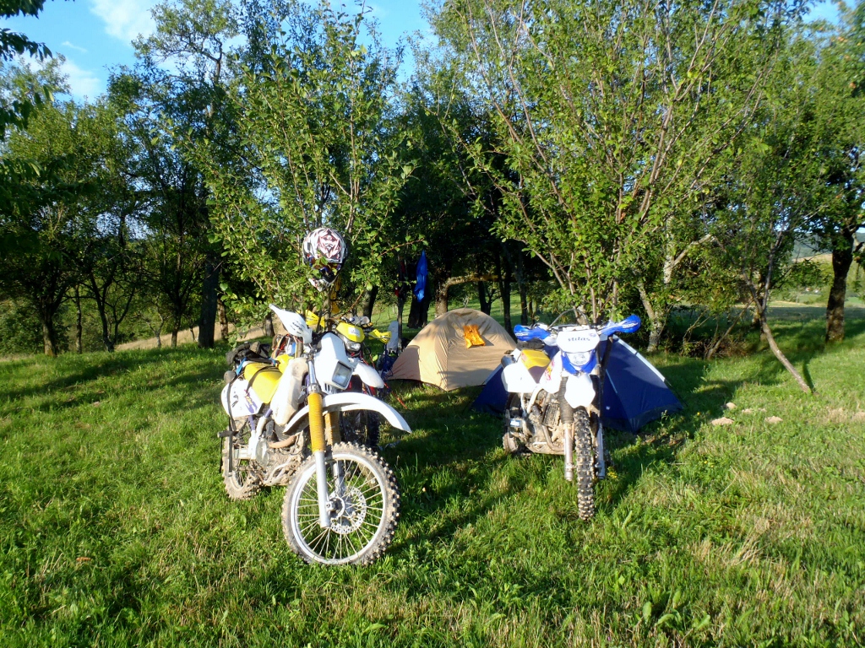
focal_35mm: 28
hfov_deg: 63.4
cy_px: 324
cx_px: 432
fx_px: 700
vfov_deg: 49.7
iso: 80
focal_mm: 5
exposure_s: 1/160
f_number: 3.9
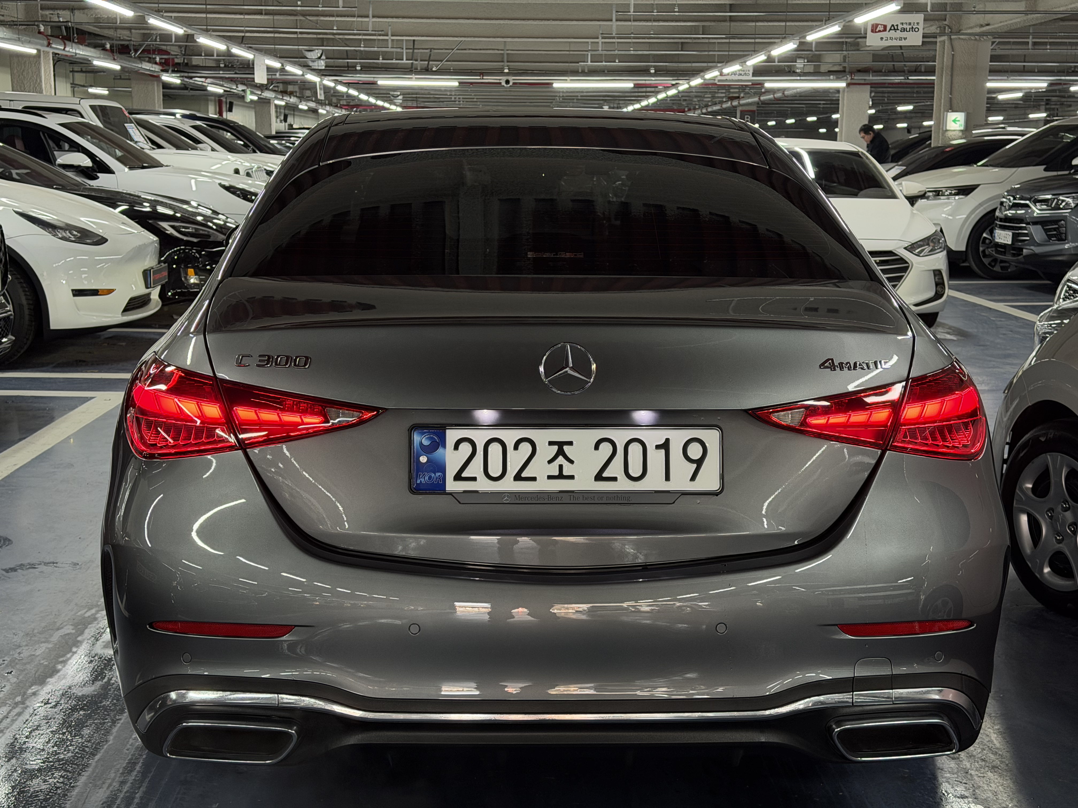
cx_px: 539
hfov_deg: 39.7
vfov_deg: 30.3
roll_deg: +0.3
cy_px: 404
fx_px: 1495
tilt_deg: -8.2
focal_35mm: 48
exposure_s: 1/120
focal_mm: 6.76
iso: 320
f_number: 1.78
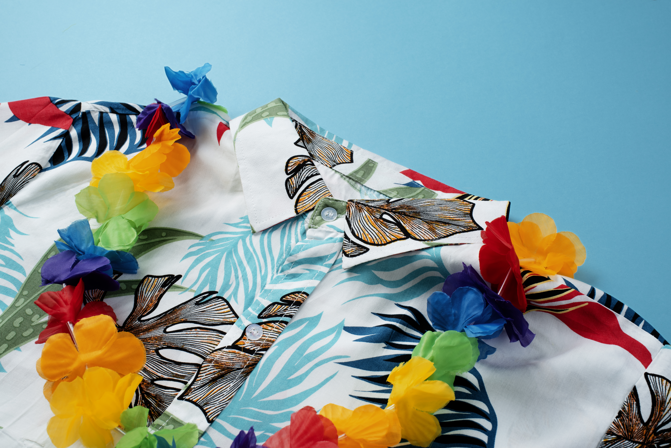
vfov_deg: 27.0
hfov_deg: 39.6
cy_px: 224
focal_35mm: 50
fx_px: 932
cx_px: 336
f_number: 6.3
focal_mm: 50
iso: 160
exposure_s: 1/100
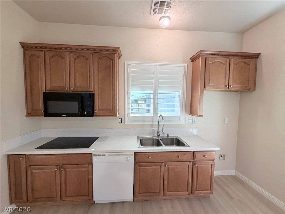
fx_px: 115
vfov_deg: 85.7
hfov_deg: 102.1
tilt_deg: -3.0
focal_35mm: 14
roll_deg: +0.0
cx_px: 142
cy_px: 107
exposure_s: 1/60
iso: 250
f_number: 2.2
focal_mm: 2.22
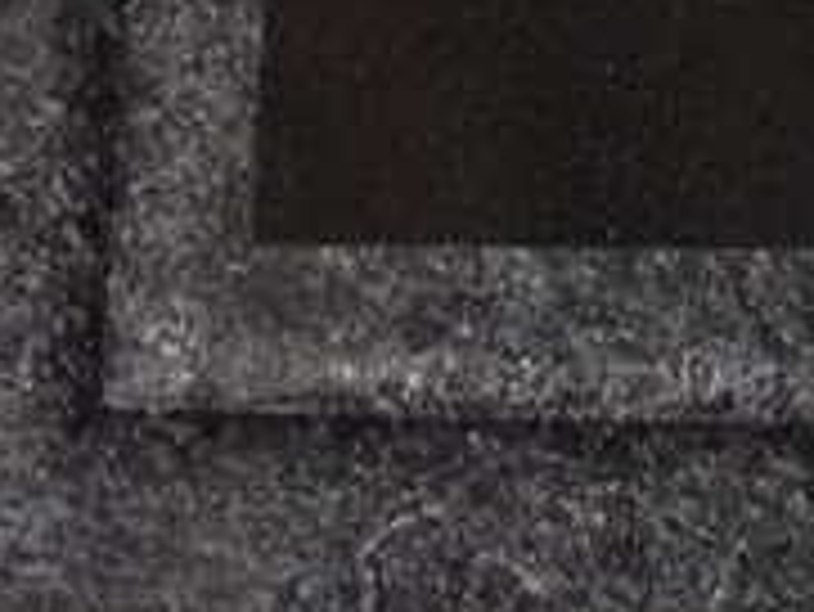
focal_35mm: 156
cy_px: -302
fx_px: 3671
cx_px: 1057
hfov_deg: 12.3
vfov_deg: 9.3
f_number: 3.1
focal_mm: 8.4
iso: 1600
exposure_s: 1/20
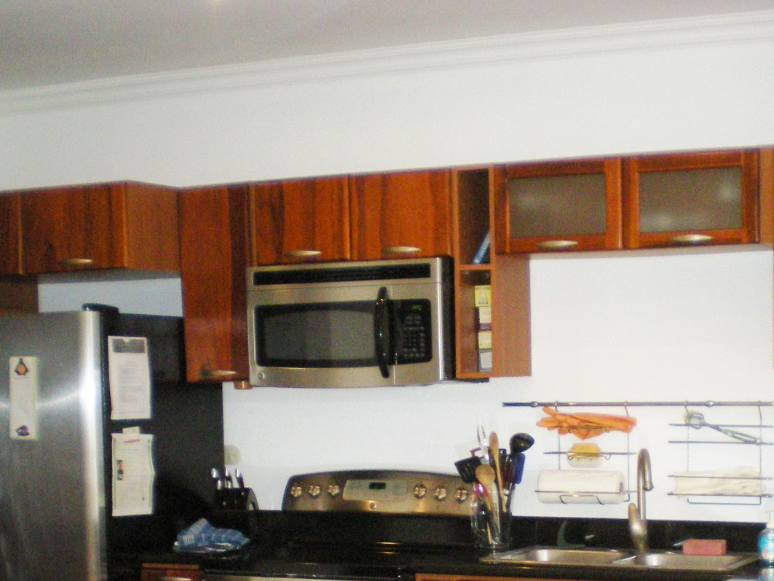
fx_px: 1565
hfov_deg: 27.5
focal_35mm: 70
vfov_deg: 20.6
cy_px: 524
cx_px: 540
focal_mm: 6.3
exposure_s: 1/60
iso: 301
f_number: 3.1
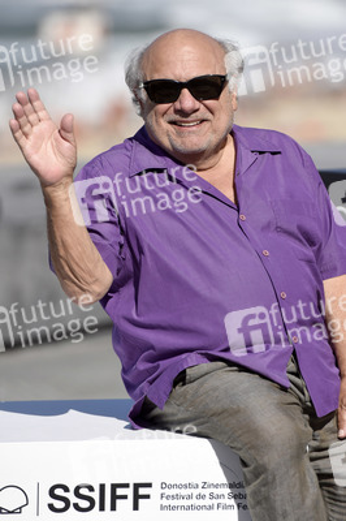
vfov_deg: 6.9
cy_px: 260
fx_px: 4332
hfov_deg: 4.6
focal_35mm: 300
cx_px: 173
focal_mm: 200
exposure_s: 1/4000
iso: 200
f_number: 4
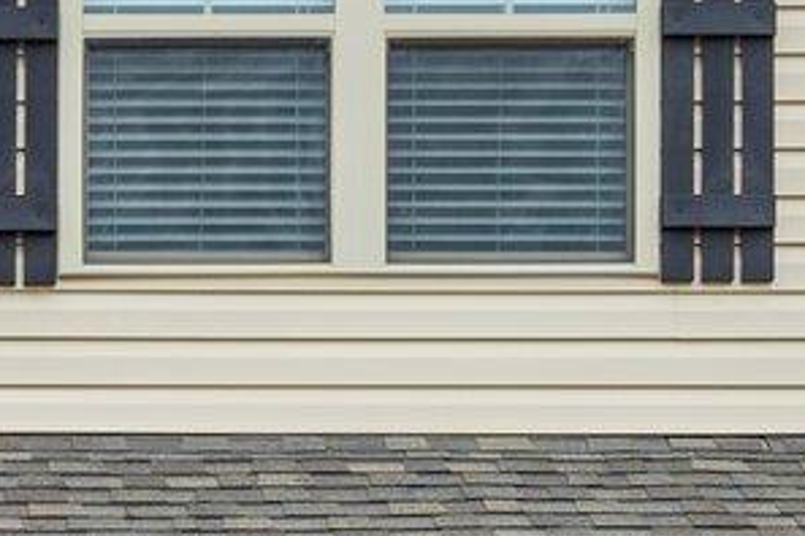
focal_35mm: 221
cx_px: -241
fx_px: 4941
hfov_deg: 9.2
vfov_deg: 6.2
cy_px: 453
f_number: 8
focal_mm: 32
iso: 125
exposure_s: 1/100
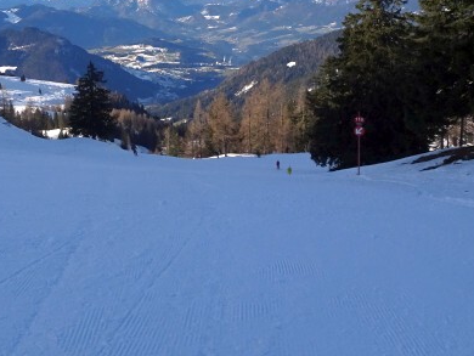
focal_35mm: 63
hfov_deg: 30.2
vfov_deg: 23.1
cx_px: 123
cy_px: 84
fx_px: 863
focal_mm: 4.1
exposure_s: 1/1000
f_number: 3.5
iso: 80
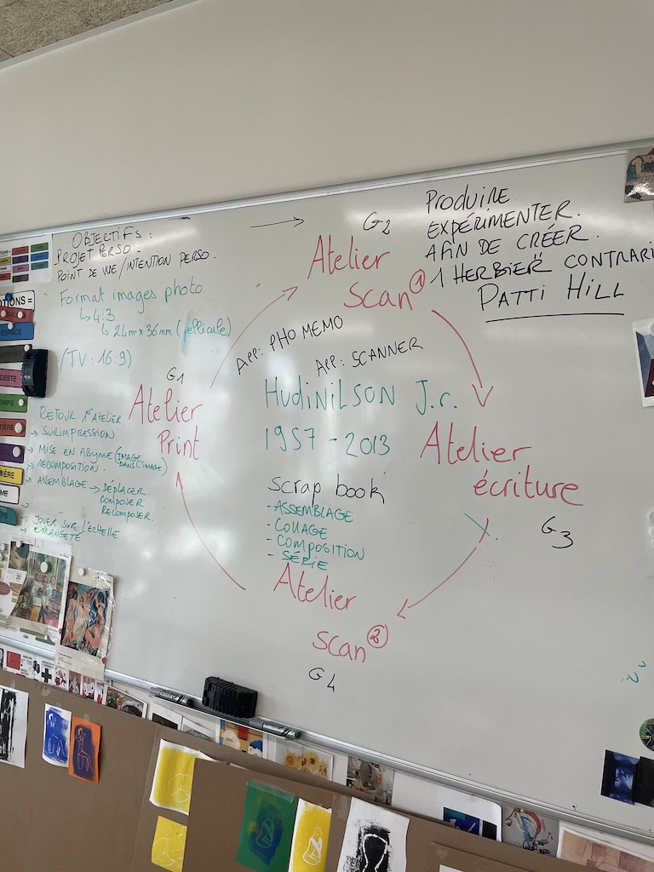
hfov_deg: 53.1
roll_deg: -3.7
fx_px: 655
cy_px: 436
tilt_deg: +0.1
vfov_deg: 67.3
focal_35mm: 26
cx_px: 327
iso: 80
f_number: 1.6
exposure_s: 1/100
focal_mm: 4.2
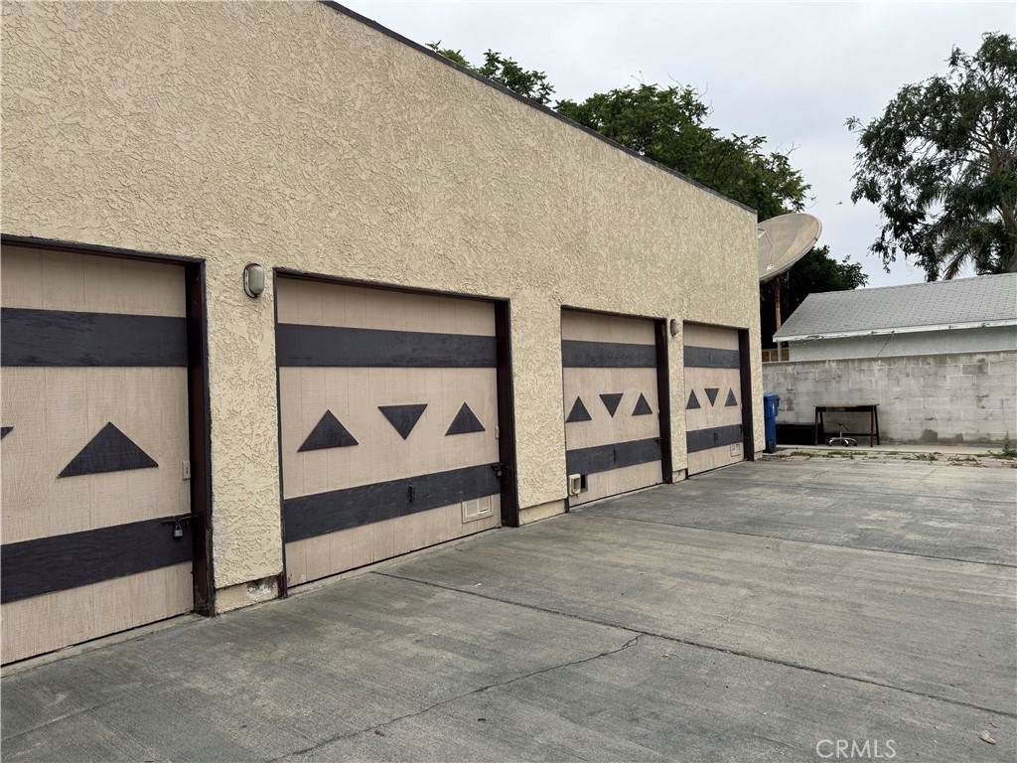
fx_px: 705
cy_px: 382
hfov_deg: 71.6
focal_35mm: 24
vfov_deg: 56.8
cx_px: 508
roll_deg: +1.5
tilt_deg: +1.1
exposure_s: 1/3759
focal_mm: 6.76
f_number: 1.78
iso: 80
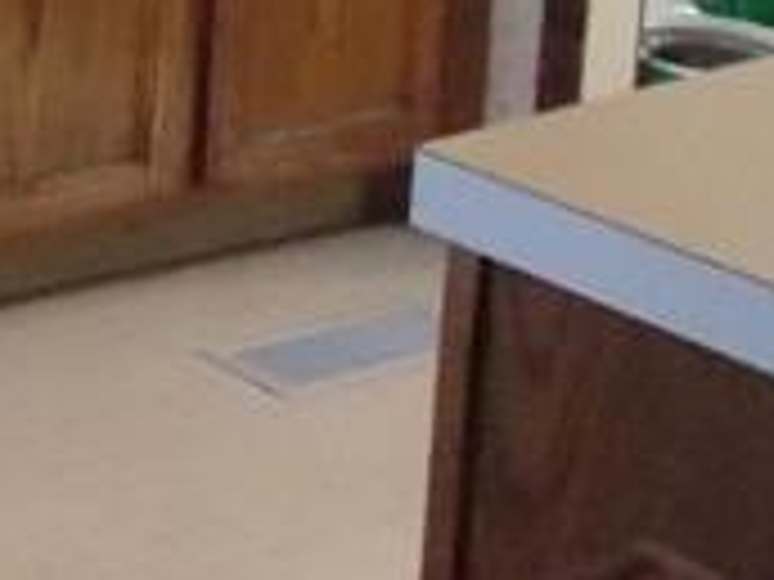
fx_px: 3063
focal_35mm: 137
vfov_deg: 10.2
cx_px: -765
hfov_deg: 12.7
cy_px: -445
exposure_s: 1/125
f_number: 3.1
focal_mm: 4
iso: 800
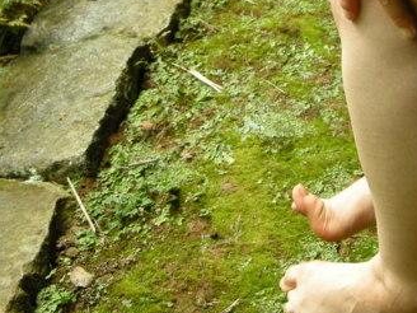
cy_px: -22
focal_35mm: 80
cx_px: 230
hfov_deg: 24.4
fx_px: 964
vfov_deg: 17.8
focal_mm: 7.5
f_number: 2.7
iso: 200
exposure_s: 1/35.1
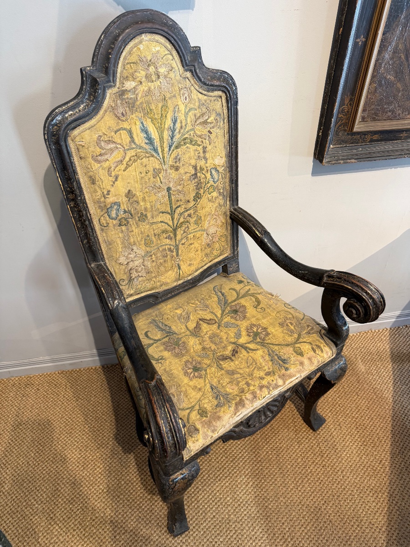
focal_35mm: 24
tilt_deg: -41.6
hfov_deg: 56.8
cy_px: 274
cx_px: 205
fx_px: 379
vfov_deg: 71.6
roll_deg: +1.6
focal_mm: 6.76
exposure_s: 1/100
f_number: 1.78
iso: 200
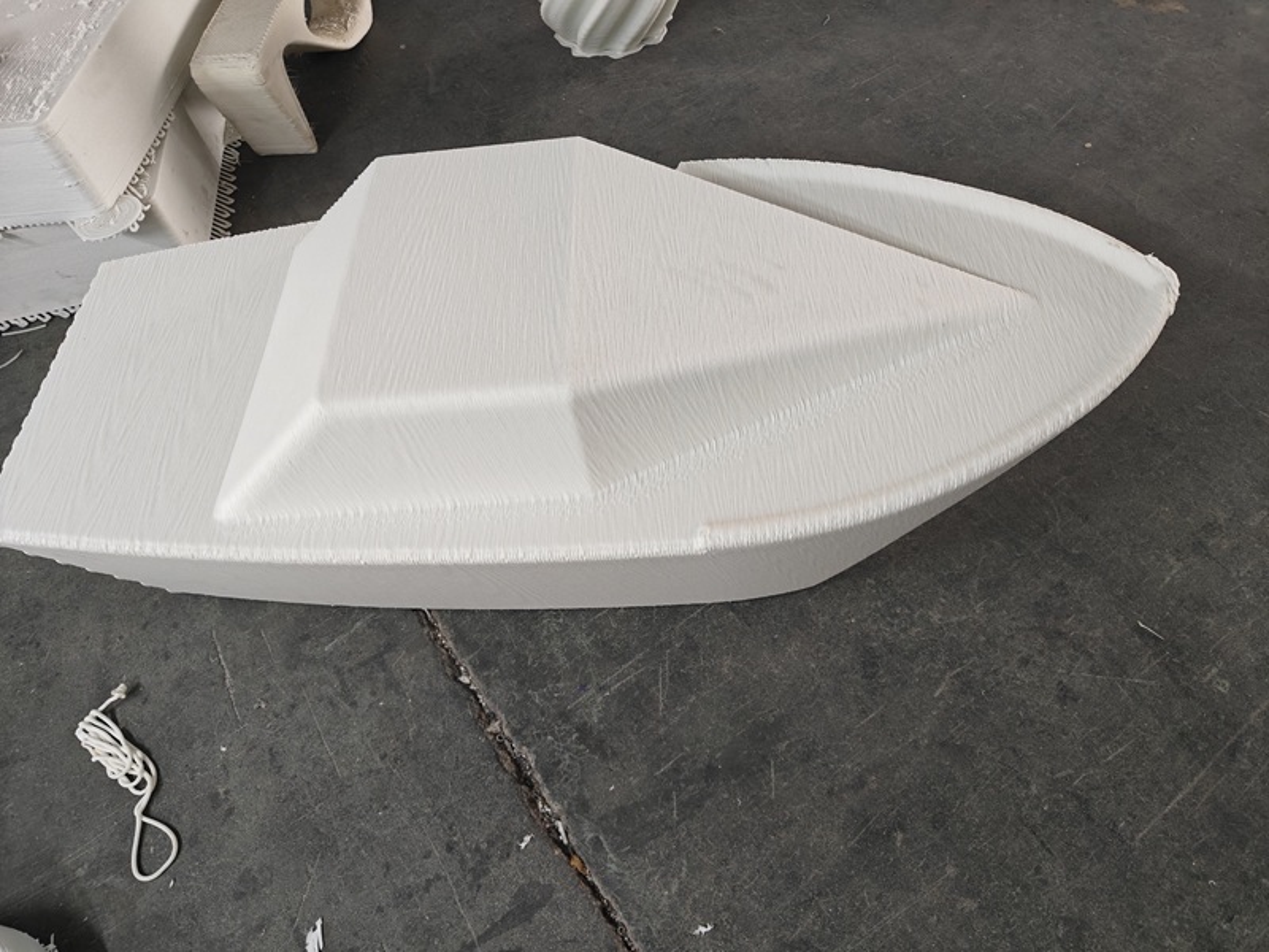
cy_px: 476
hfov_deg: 71.6
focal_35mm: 24
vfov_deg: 56.8
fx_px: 880
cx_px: 634
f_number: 1.8
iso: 400
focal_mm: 5.59
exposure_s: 1/50
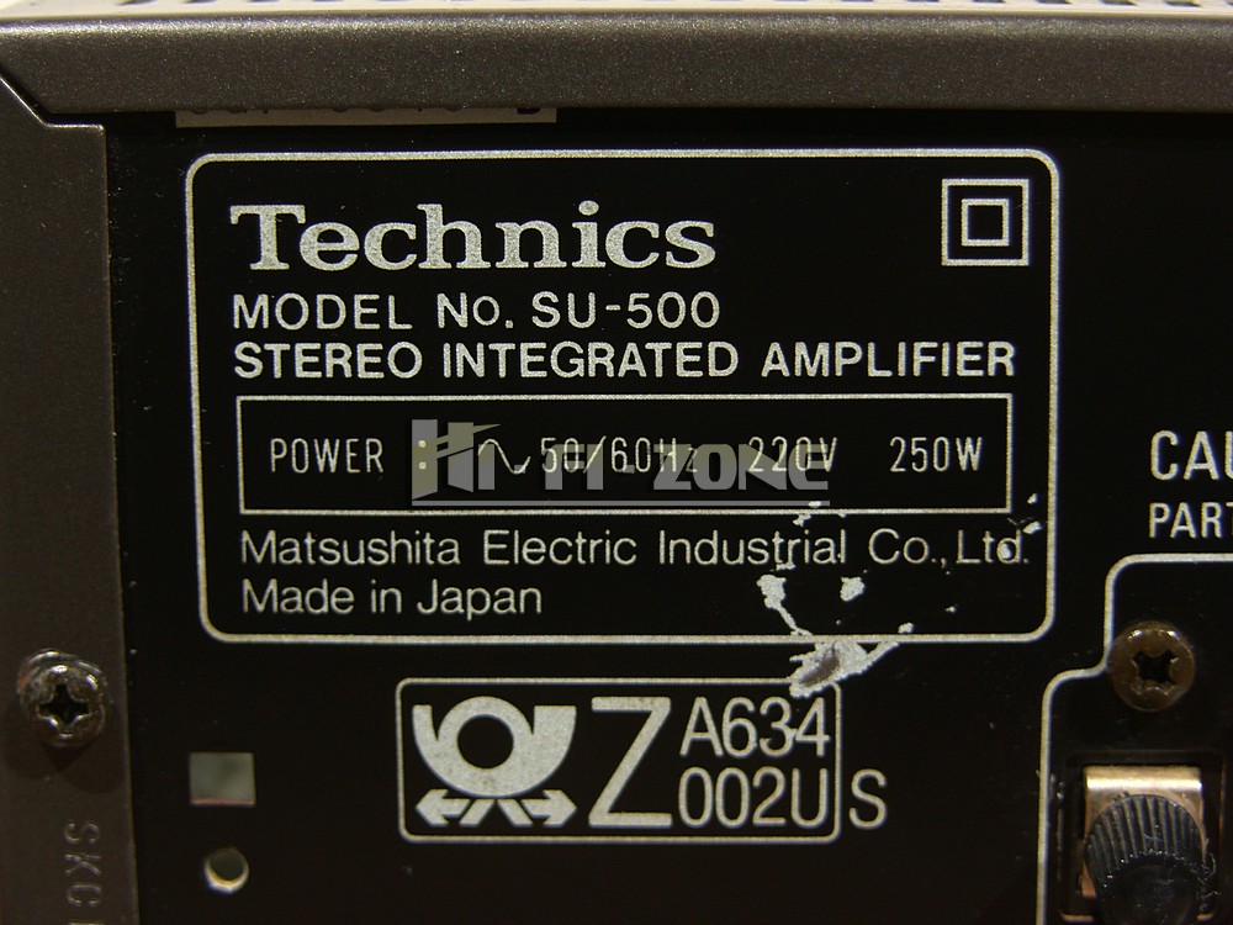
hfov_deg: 19.6
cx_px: 616
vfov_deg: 14.8
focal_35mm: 100
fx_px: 3562
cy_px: 462
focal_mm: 25.7
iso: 50
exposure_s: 1/100
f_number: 3.5
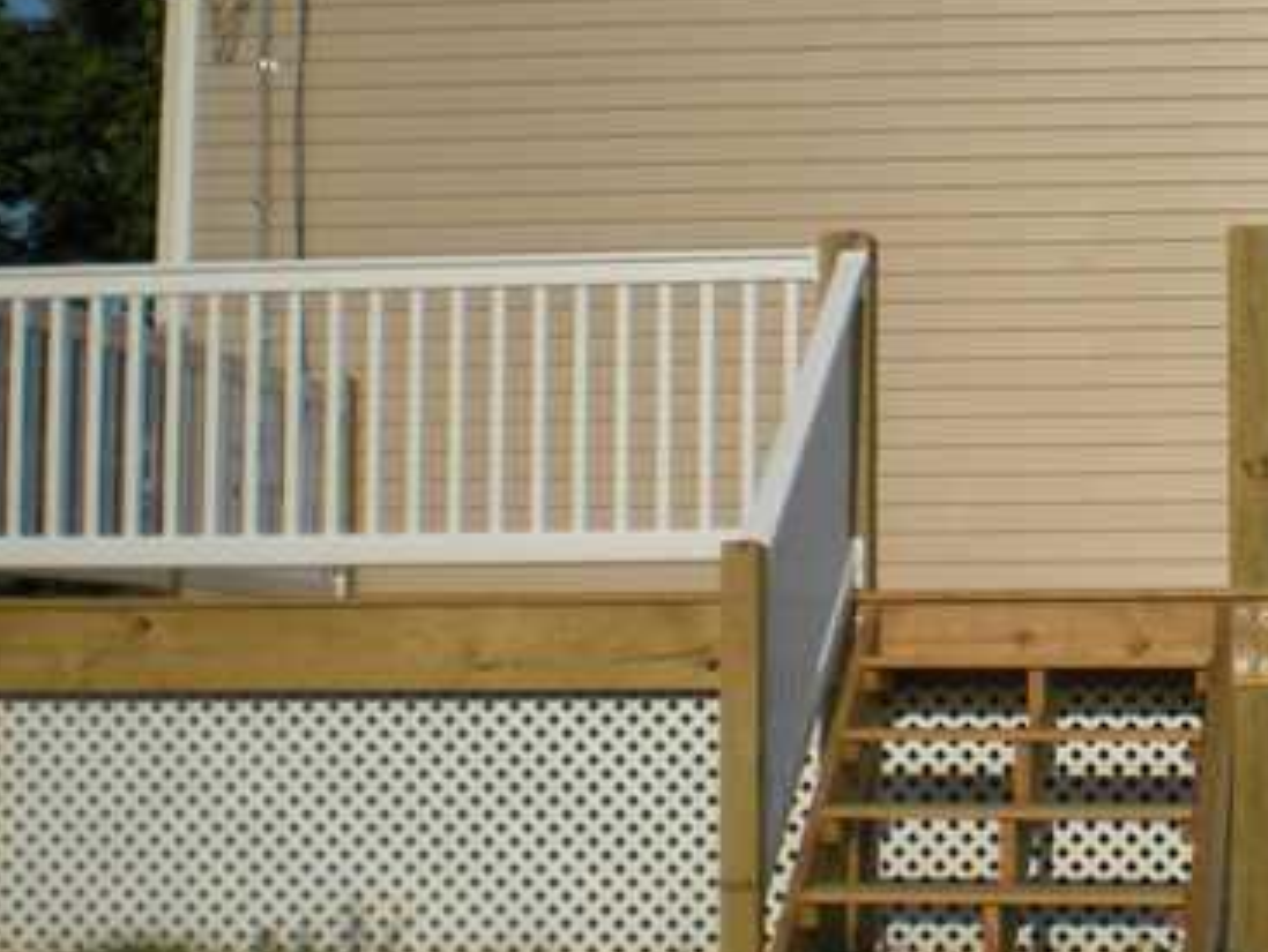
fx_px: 3042
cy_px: 408
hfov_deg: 23.0
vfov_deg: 17.8
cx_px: 1136
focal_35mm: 83
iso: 64
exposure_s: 1/882
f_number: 4.6
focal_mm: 6.3
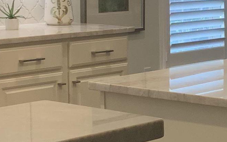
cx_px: 225
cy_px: 62
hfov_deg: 14.5
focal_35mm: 142
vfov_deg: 9.2
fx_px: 879
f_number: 1.8
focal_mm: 3
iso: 64
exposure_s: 1/60
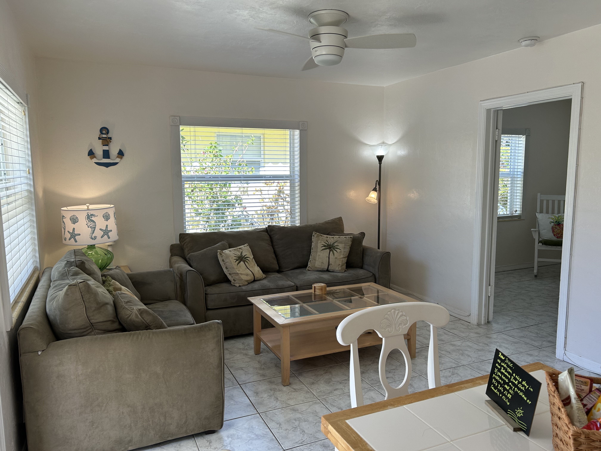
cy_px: 226
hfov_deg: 67.3
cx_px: 300
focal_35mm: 26
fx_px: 451
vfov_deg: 53.1
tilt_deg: -6.6
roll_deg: +0.6
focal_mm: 5.7
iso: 50
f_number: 1.5
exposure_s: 1/271
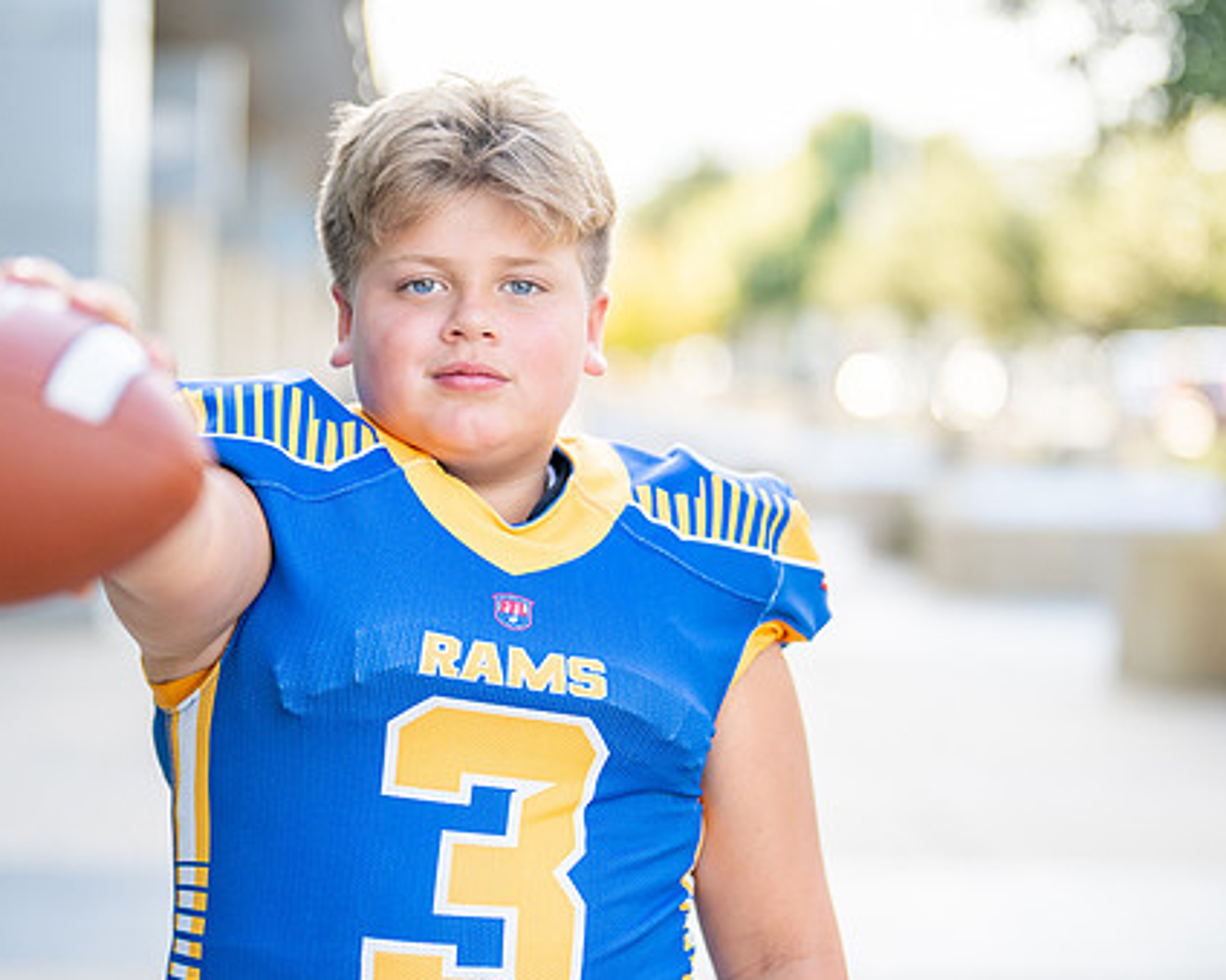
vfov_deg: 17.9
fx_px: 3120
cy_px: 538
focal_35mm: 86
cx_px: 473
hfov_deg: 22.2
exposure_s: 1/2000
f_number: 1.2
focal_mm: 50
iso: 200
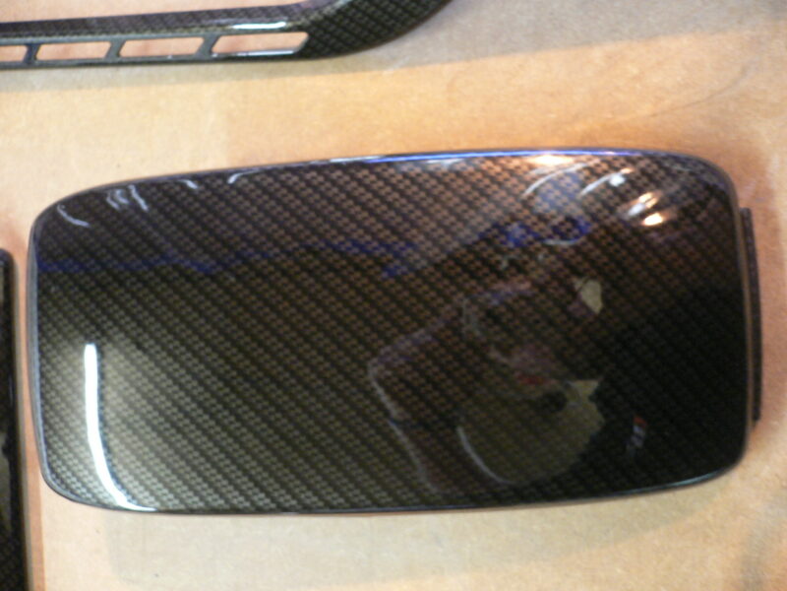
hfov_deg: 52.6
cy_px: 296
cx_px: 394
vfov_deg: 40.7
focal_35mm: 35
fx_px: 796
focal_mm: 5.8
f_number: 2.8
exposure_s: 1/8
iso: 200
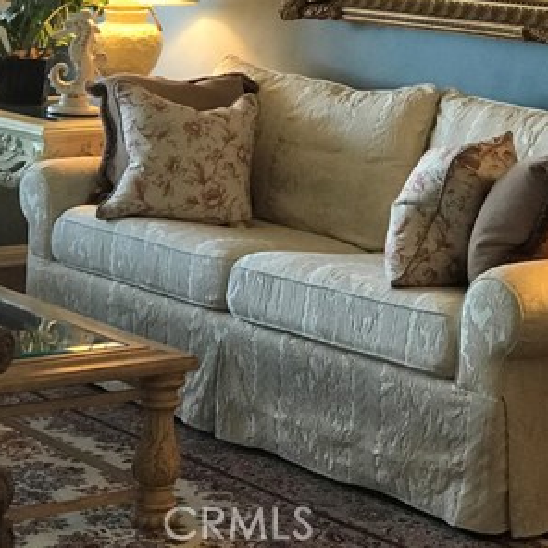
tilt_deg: -6.2
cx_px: 346
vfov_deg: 15.9
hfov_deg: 16.0
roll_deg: -3.7
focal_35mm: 109
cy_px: 106
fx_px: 1952
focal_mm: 6.6
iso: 200
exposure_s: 1/60
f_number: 2.8
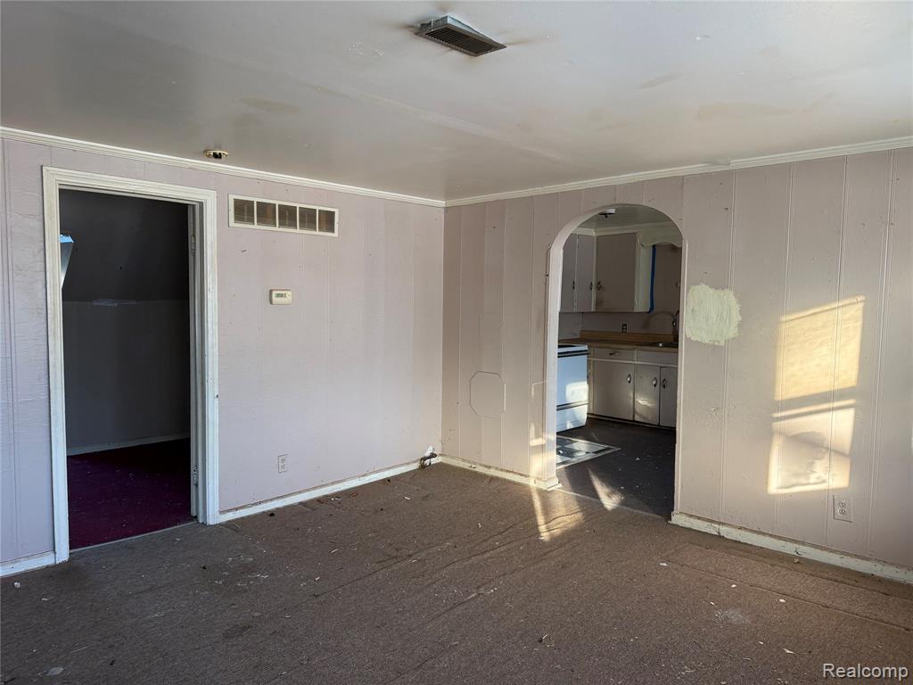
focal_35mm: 24
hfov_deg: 71.6
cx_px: 456
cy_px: 342
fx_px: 633
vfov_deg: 56.8
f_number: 1.78
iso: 200
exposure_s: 1/236
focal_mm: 6.76
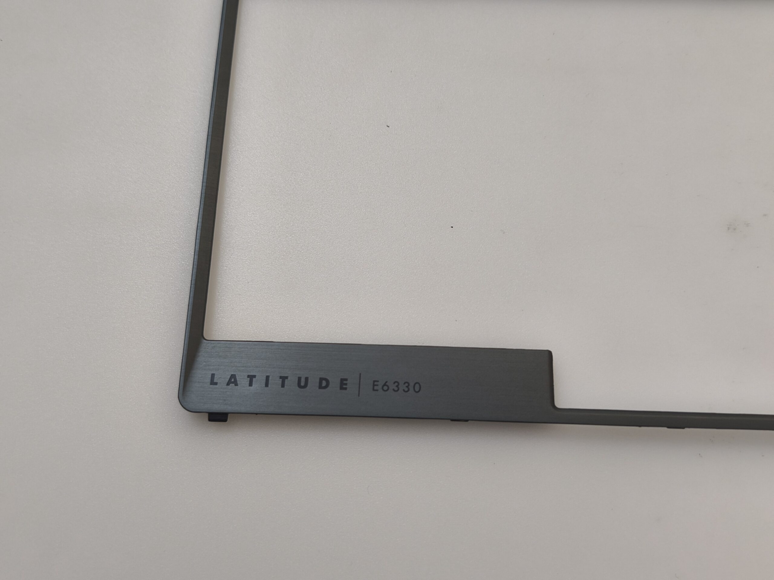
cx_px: 387
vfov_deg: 40.7
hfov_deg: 52.6
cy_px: 290
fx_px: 783
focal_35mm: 35
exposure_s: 1/50
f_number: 1.6
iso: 250
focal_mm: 6.57
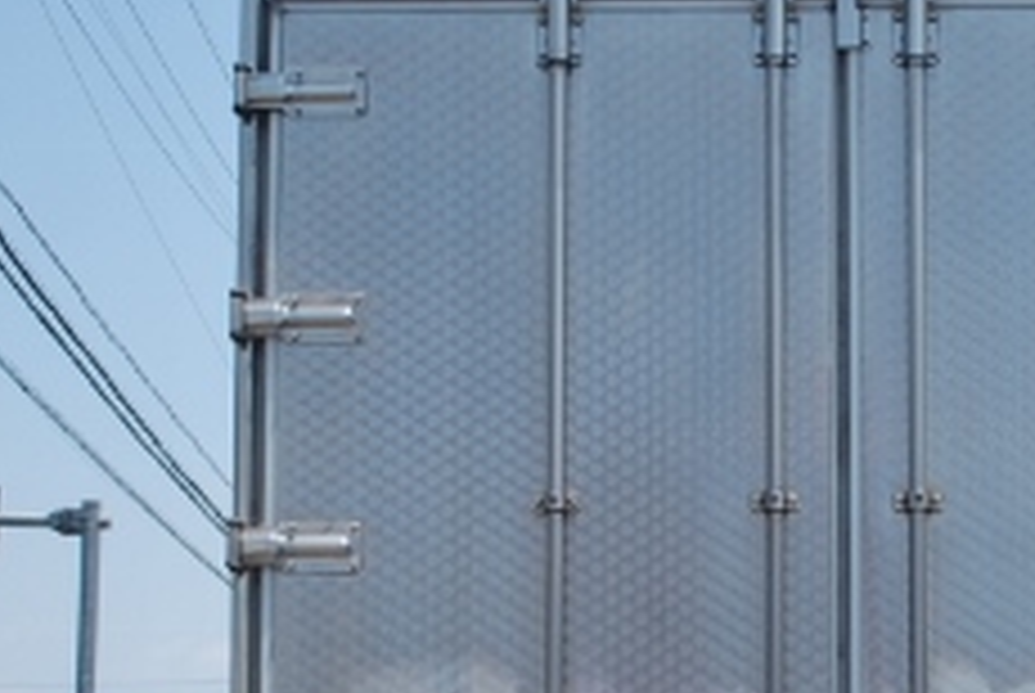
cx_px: 850
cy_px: 706
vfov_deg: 13.5
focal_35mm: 100
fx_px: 2879
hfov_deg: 20.1
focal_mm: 24
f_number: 4.2
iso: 100
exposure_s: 1/800
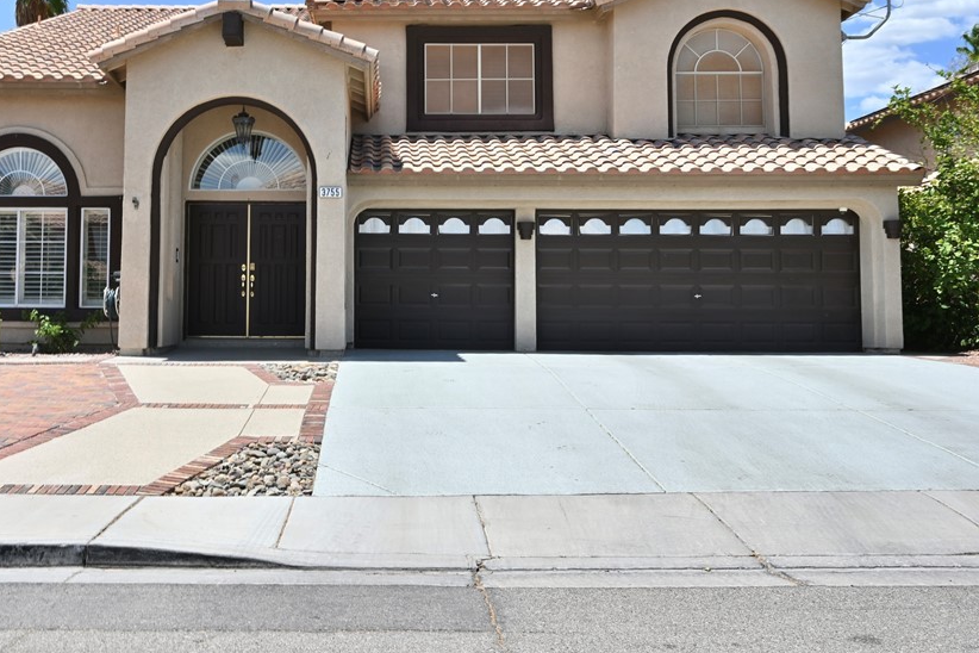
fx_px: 915
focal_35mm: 34
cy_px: 245
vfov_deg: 39.0
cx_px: 350
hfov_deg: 55.4
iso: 125
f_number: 20
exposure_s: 1/60
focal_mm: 25.5
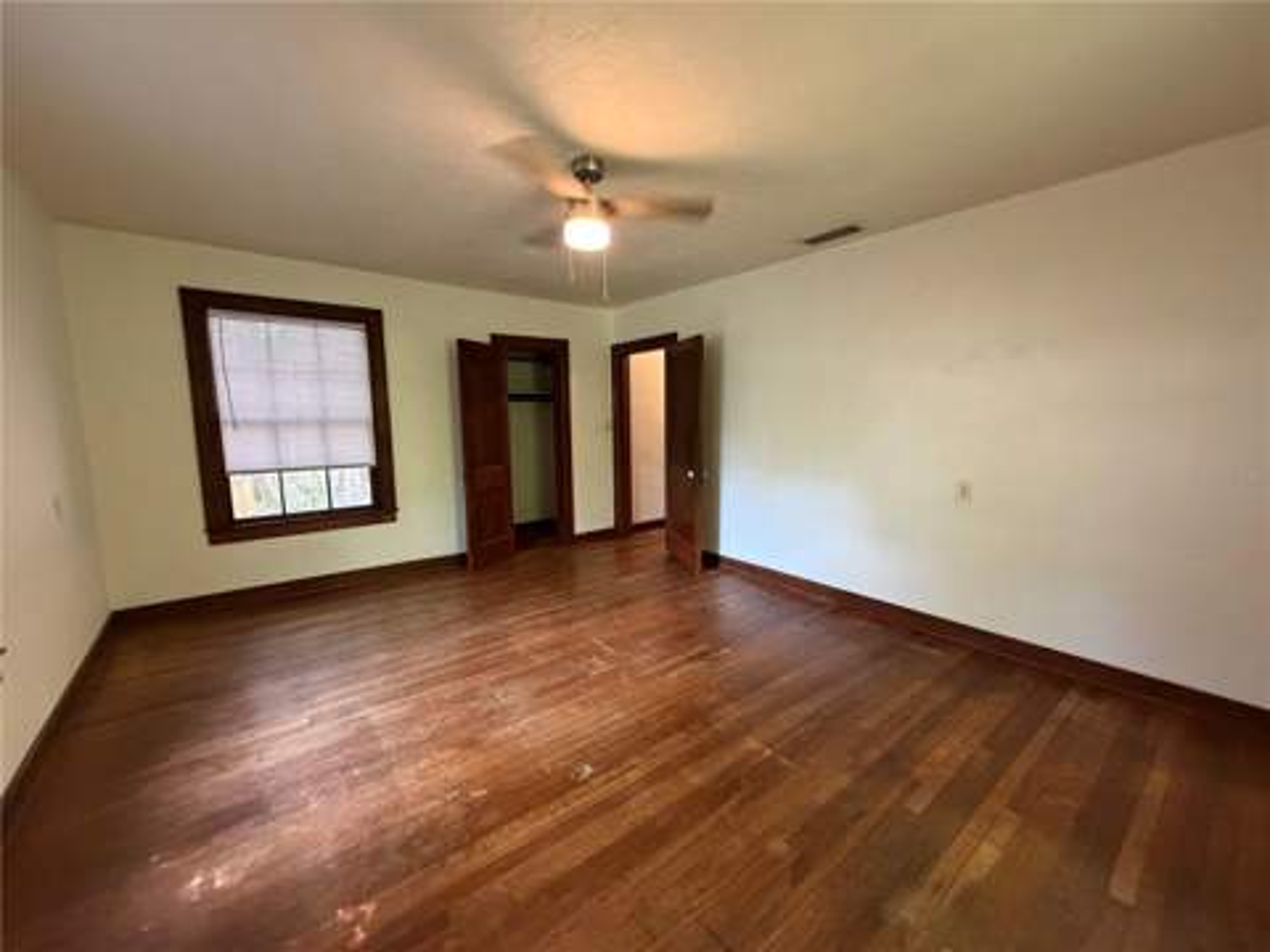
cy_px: 476
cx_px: 635
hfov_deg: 102.1
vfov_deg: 85.7
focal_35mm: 14
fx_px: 514
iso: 800
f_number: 2.2
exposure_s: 1/60
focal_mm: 2.22
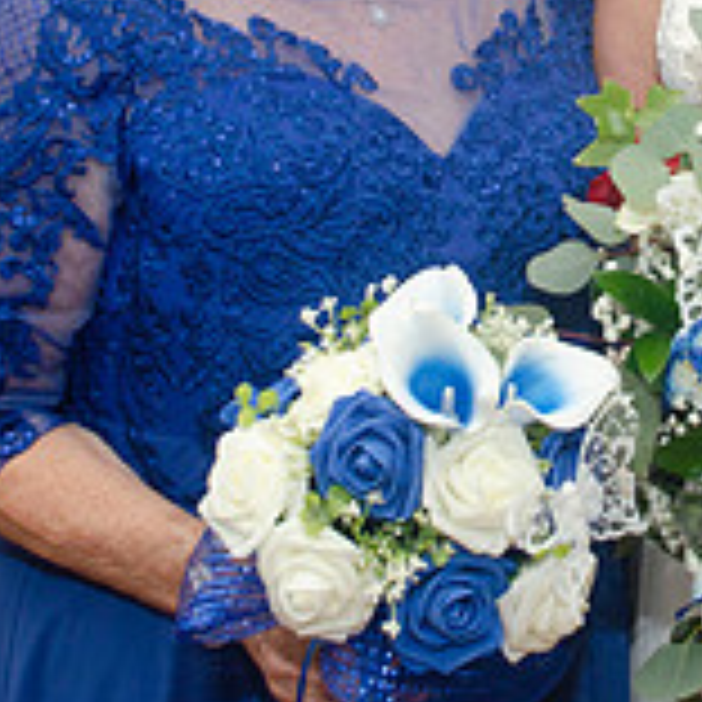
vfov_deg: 11.7
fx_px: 3373
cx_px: 644
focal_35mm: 147
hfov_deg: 11.8
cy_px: -40
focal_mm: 31
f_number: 5.6
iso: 200
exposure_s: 1/160
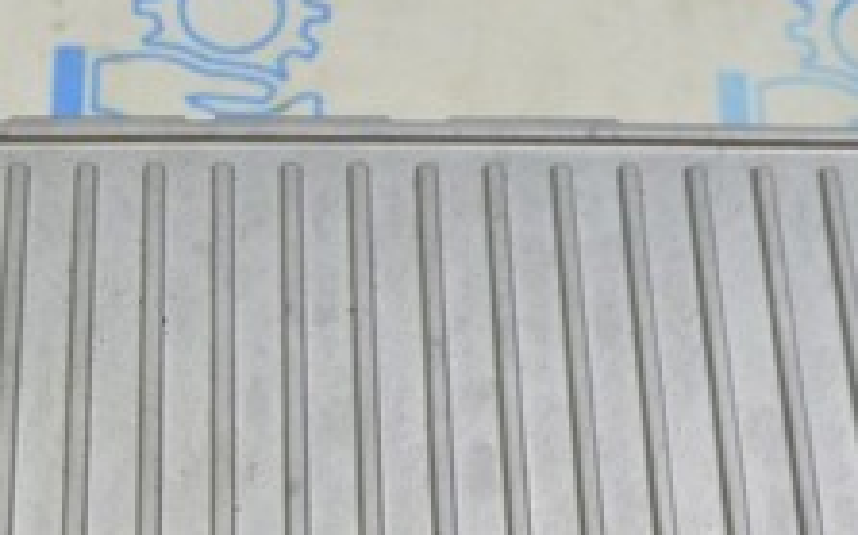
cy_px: 722
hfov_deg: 25.9
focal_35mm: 79
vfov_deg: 15.6
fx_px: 1846
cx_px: 246
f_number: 5.6
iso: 400
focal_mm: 18
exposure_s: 1/25
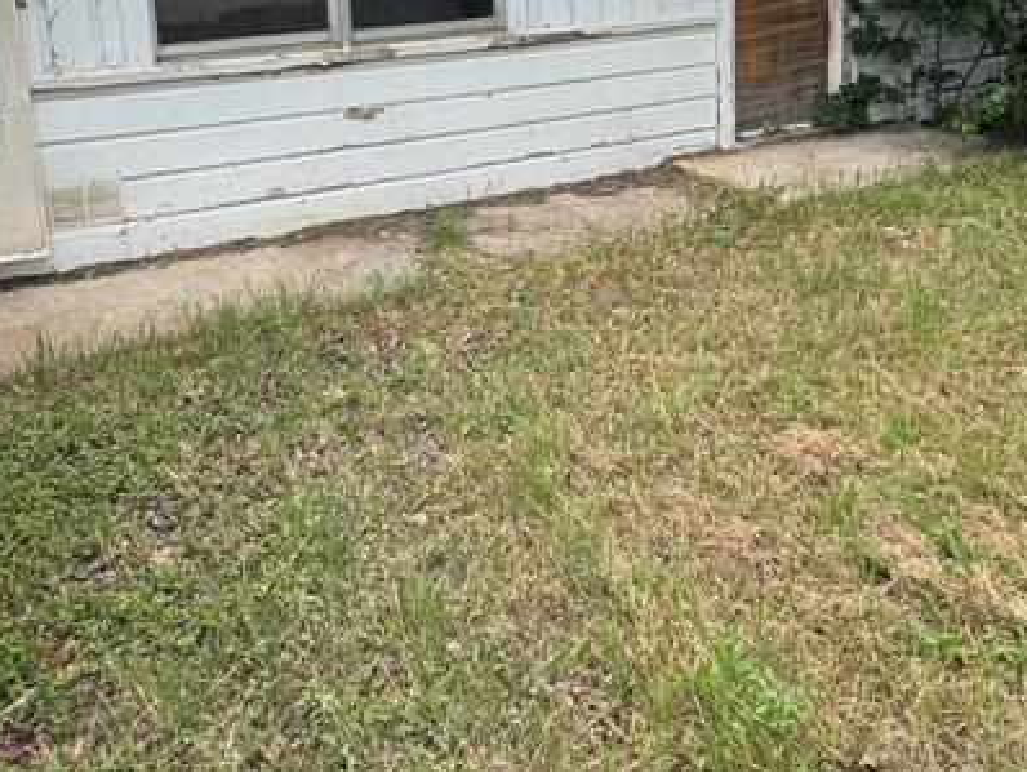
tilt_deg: -14.1
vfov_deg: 37.8
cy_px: 124
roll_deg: +1.8
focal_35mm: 36
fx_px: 1069
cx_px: 591
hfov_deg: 51.1
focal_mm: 2.22
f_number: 2.2
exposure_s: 1/443
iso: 50
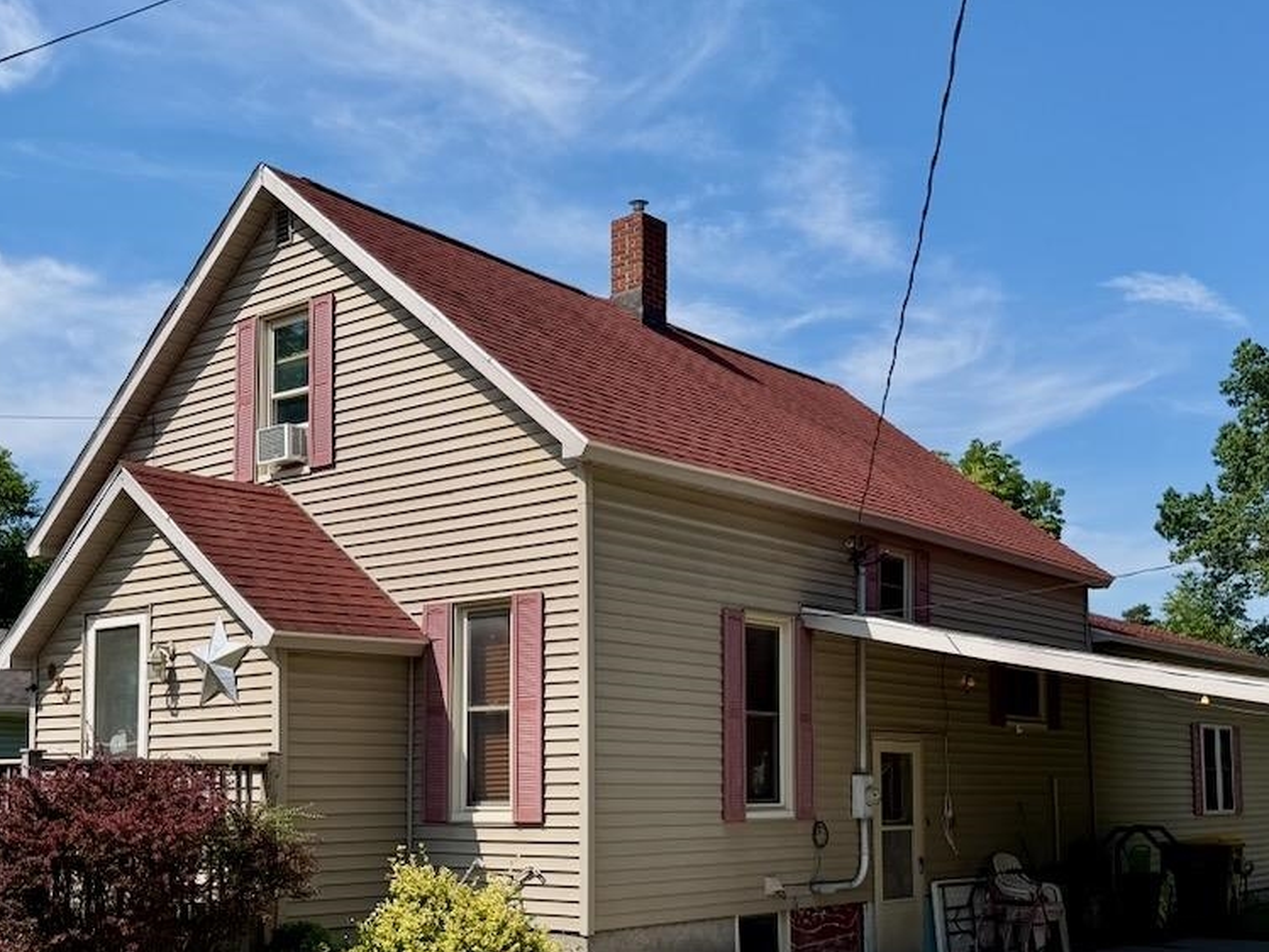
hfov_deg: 45.8
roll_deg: +1.0
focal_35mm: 41
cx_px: 635
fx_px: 1503
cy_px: 644
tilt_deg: +5.4
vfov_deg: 34.8
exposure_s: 1/6173
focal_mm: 6.76
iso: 80
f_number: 1.78
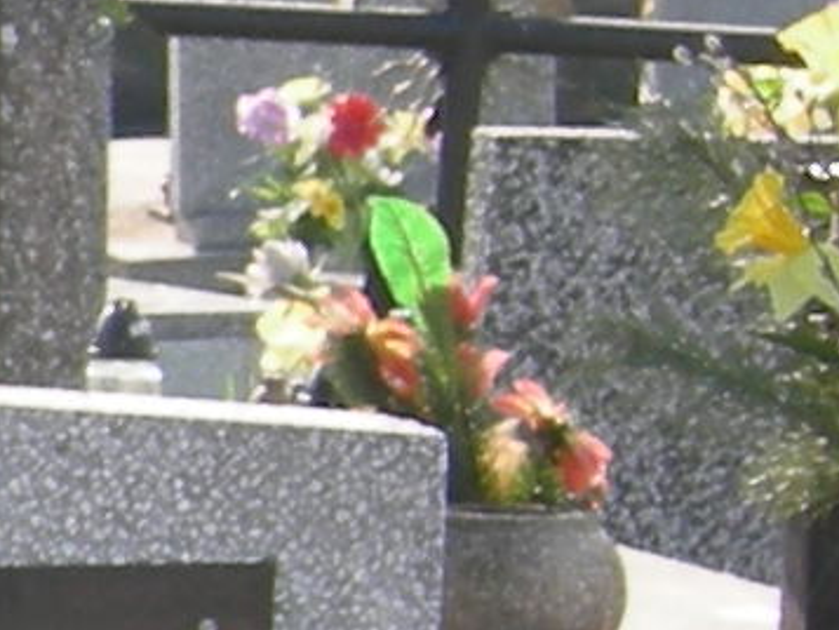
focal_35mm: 363
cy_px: 980
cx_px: -2132
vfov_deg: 4.1
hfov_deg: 5.0
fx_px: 8801
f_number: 4.4
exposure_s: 1/110
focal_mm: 10.4
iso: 64
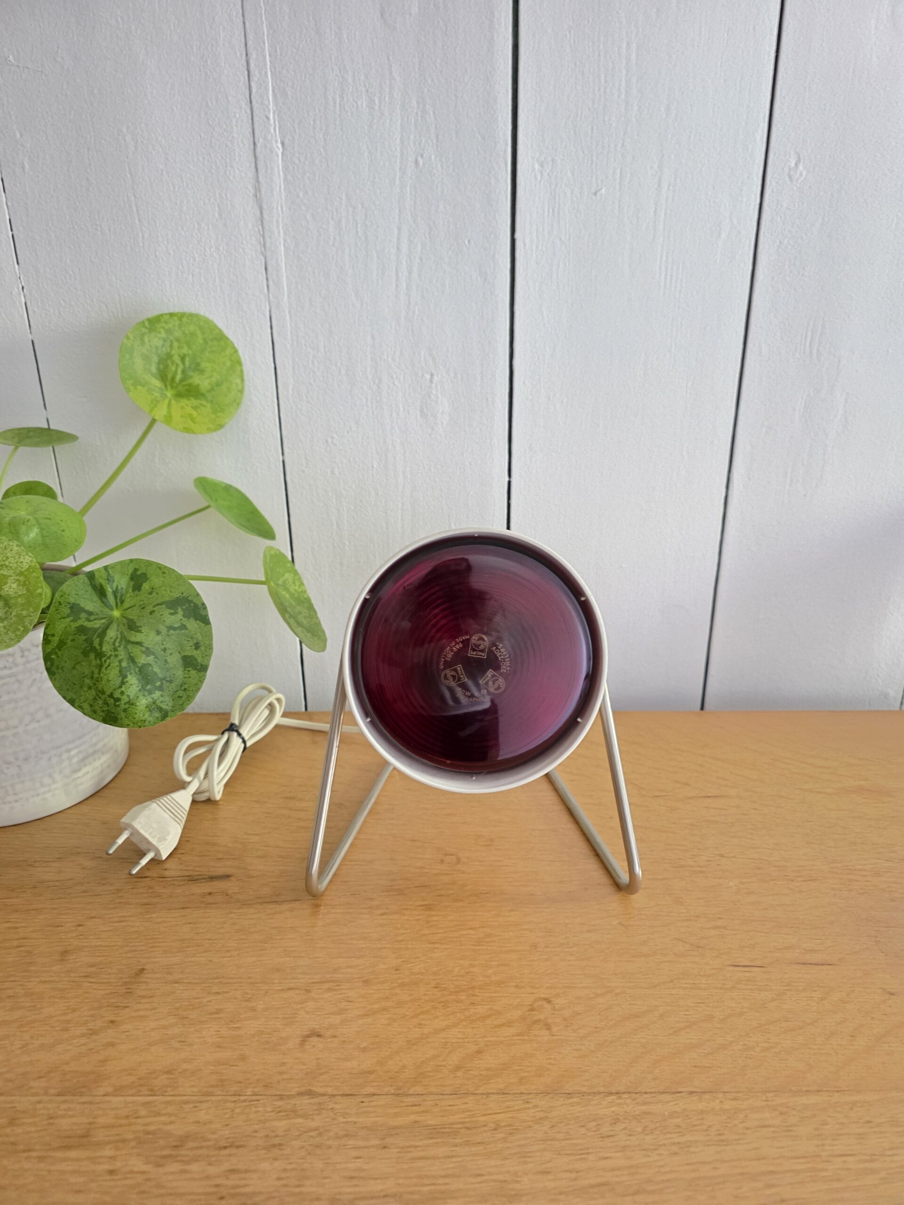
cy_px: 602
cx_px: 452
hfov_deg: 58.9
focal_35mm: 23
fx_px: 801
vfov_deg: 73.9
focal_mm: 6.3
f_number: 1.7
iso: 1250
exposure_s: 1/33.3
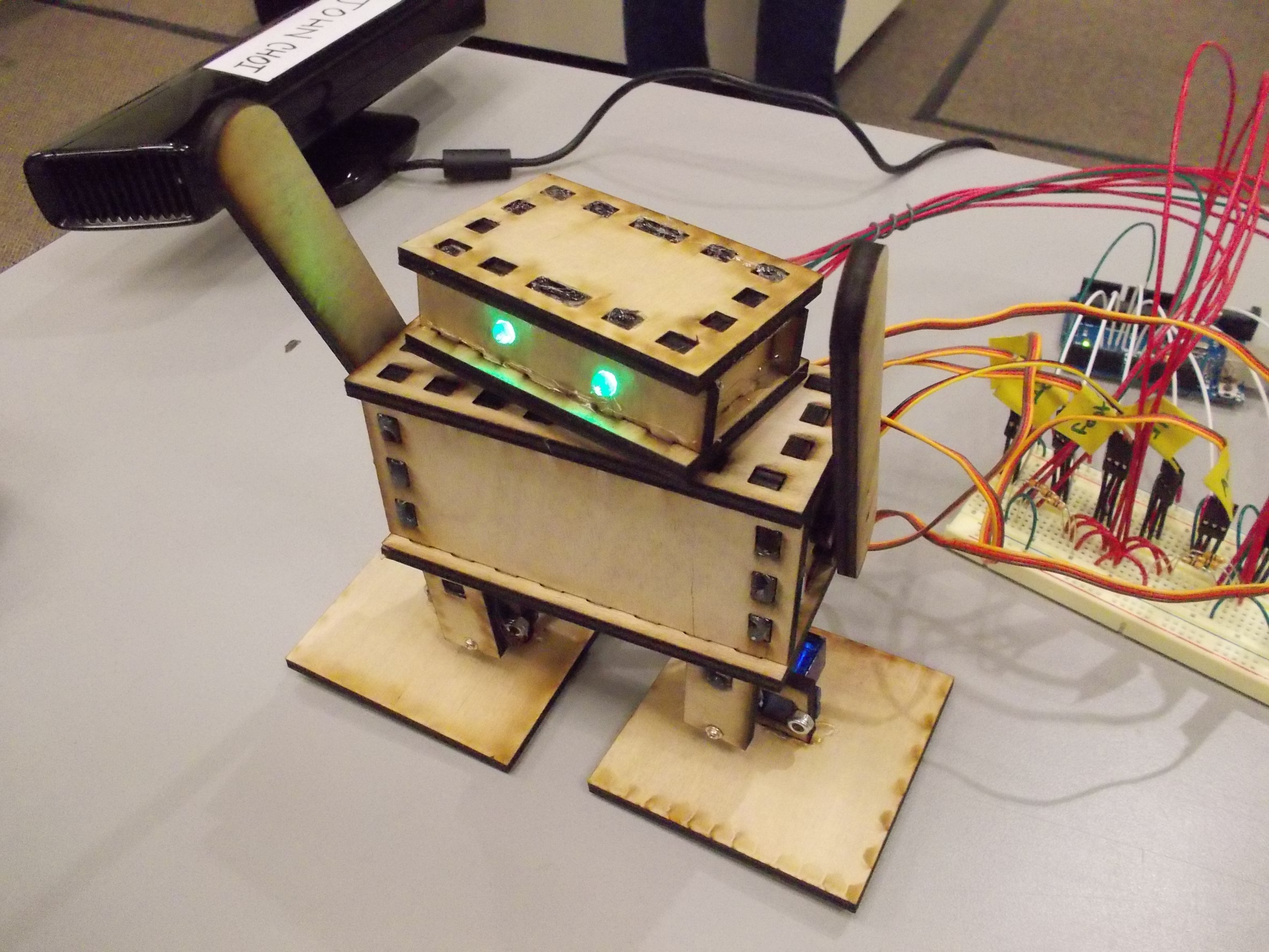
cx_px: 634
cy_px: 476
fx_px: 1063
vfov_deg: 48.2
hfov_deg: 61.7
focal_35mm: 29
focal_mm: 4.1
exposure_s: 1/80
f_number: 3.3
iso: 800
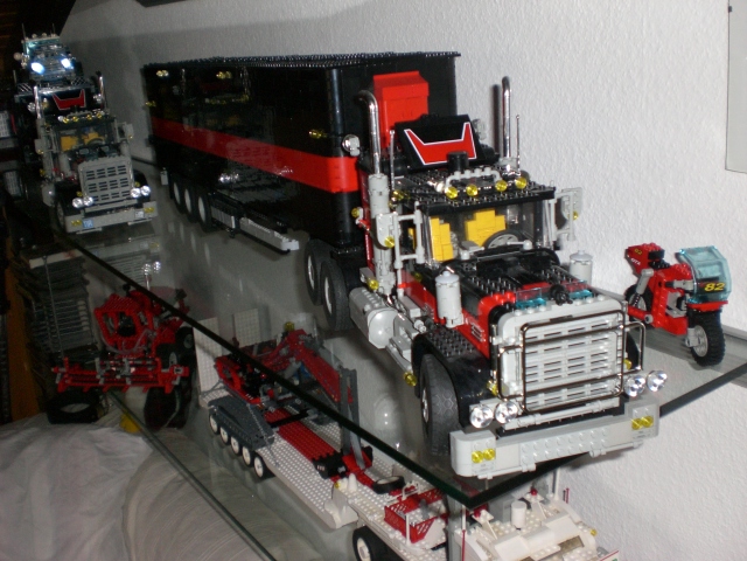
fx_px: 820
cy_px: 280
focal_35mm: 38
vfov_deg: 37.7
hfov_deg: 49.0
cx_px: 374
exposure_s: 1/60
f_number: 3.1
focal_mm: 6.3
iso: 200
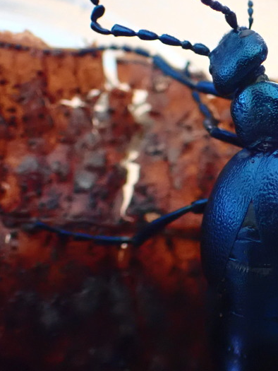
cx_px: 300
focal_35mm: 143
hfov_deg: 10.3
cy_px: 173
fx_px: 1531
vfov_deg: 13.8
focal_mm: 15.66
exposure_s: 1/60
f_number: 4.5
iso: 1600
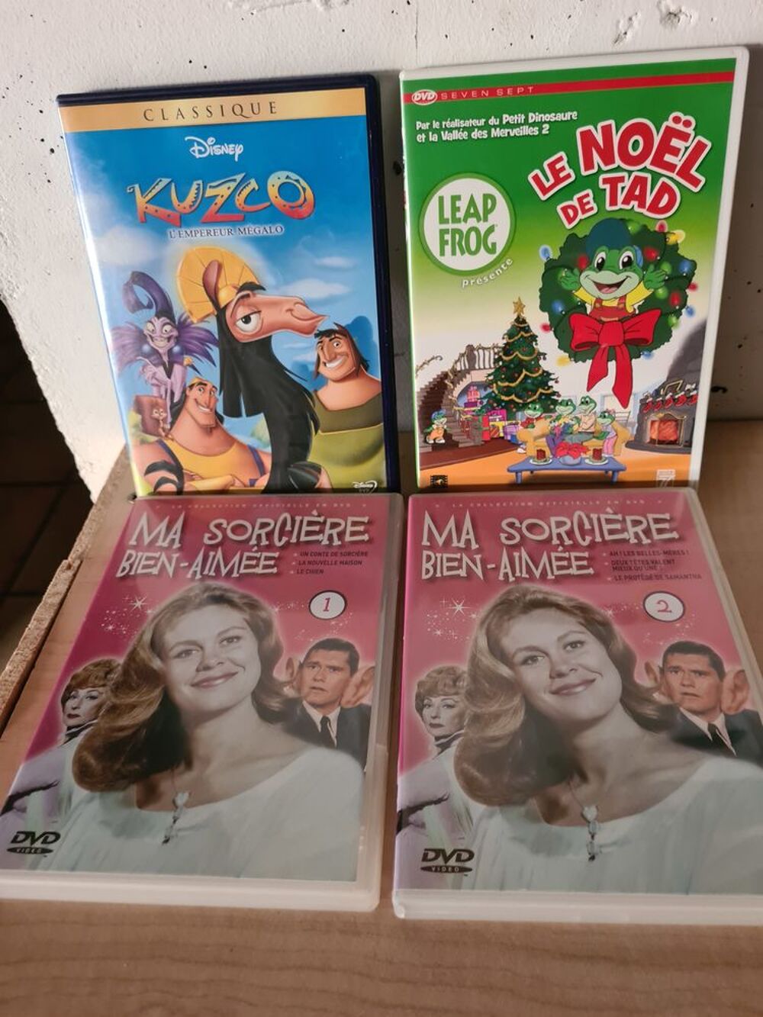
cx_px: 382
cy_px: 508
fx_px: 764
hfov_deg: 53.1
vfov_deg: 67.3
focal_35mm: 26
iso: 640
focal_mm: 5.4
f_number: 1.8
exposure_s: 1/30
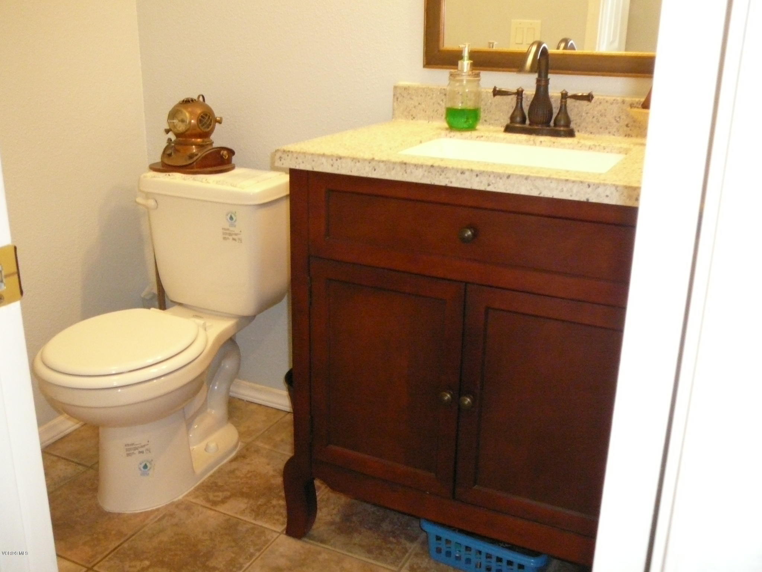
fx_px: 770
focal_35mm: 35
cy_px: 286
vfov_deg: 40.7
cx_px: 381
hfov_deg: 52.6
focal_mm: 5.2
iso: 400
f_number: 2.8
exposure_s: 1/30
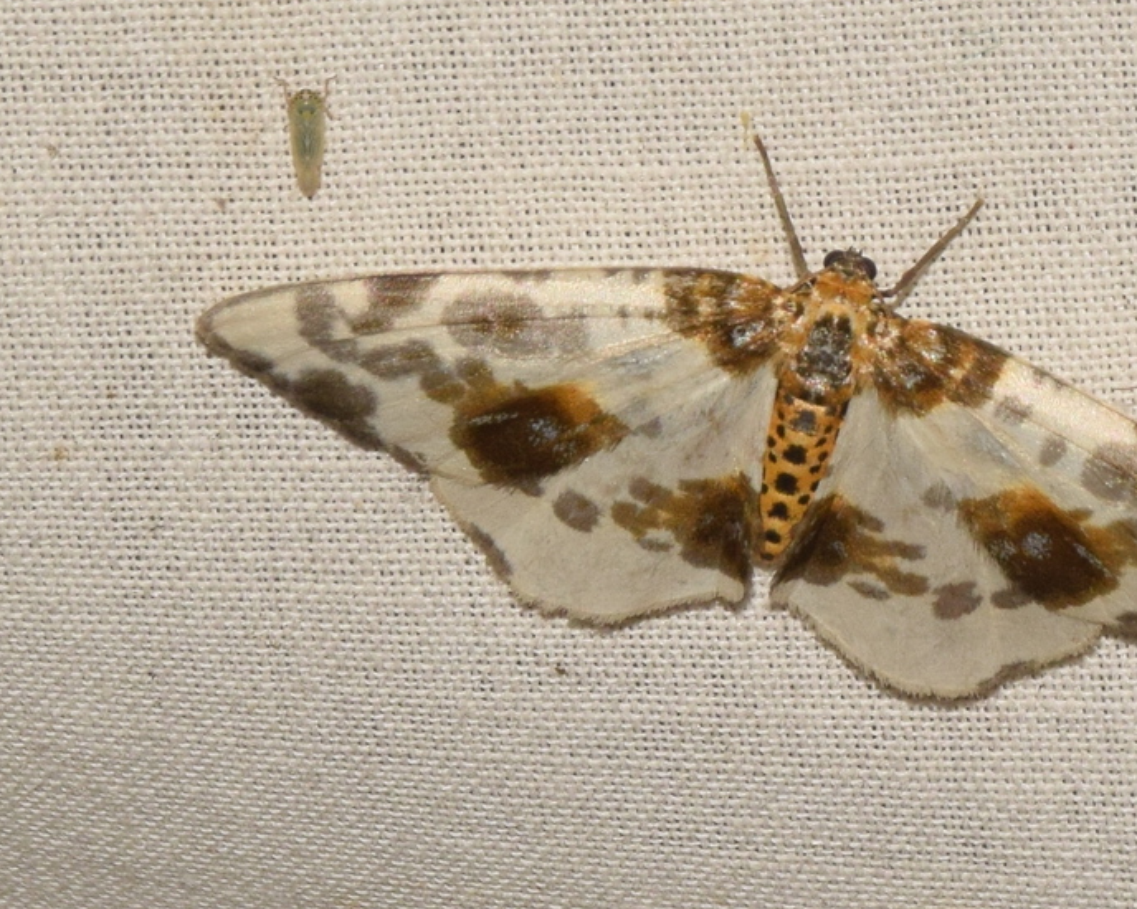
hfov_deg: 7.0
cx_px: 783
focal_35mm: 275
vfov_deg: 5.6
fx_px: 9251
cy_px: 398
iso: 400
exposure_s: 1/200
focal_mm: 140
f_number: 14
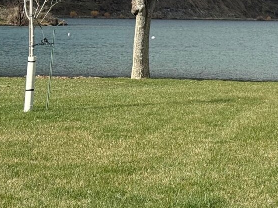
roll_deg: -0.6
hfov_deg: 15.8
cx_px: 333
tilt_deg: +3.0
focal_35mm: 120
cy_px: -15
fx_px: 964
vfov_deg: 12.2
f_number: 1.78
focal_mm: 6.76
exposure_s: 1/5208
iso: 64
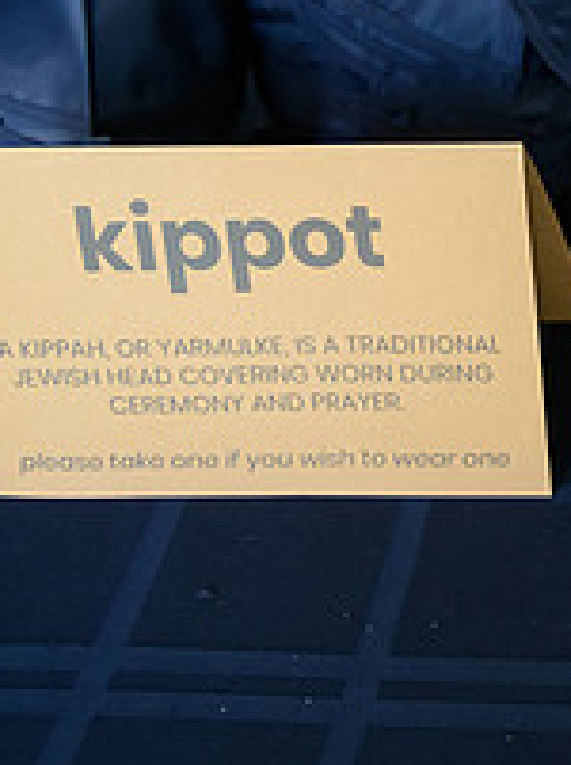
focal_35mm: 89
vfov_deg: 21.8
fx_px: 1964
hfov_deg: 14.5
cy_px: 169
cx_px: 1032
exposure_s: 1/125
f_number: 3.2
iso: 640
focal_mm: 32
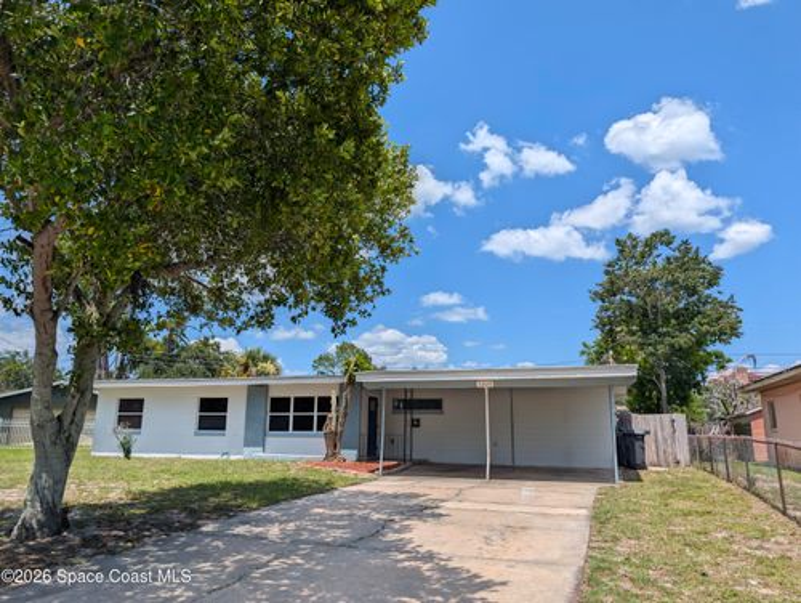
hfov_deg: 71.5
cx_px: 400
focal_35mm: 24
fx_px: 556
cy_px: 302
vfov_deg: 56.9
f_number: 1.68
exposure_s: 1/1686
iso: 20
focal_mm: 6.9
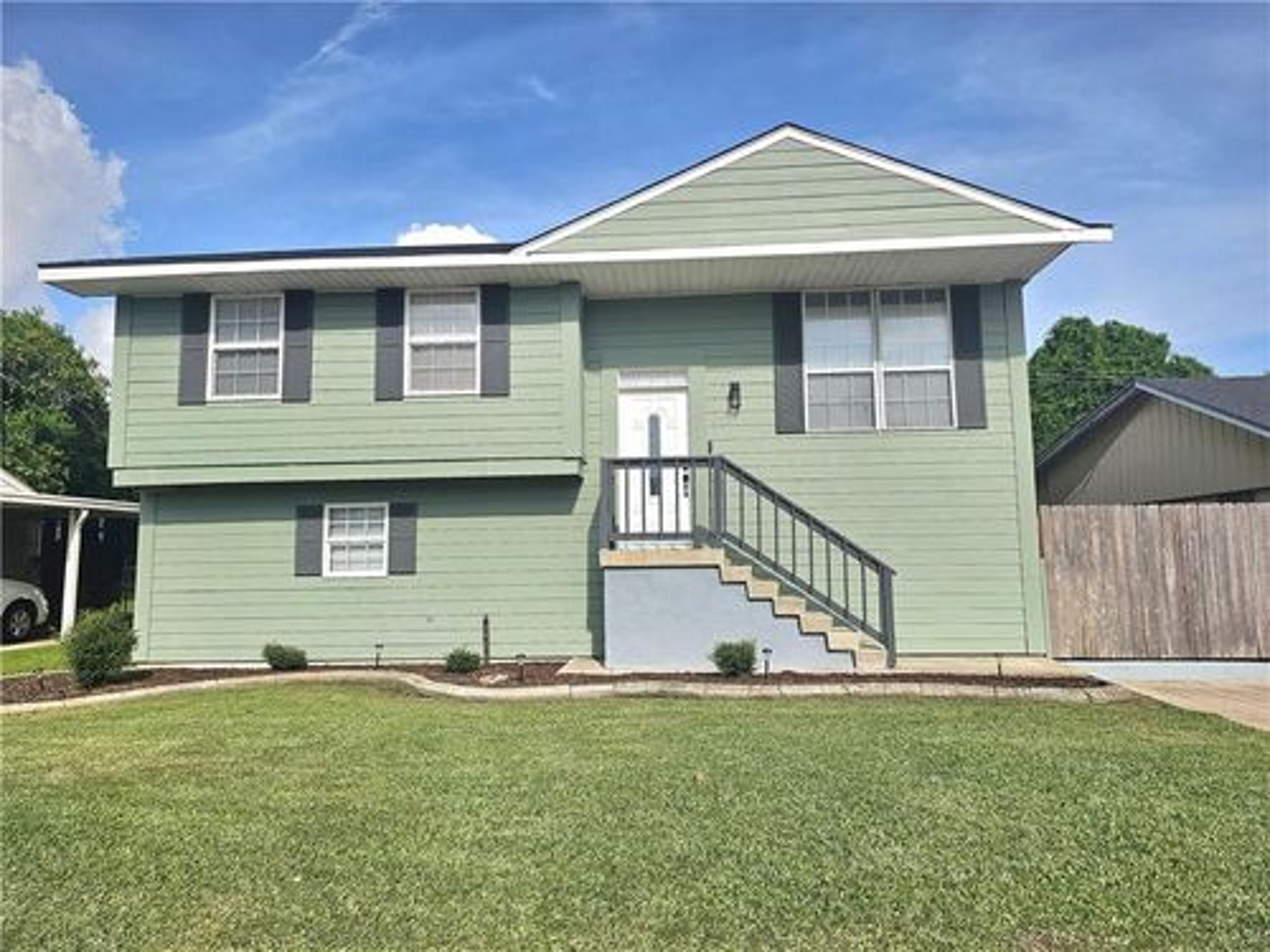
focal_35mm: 23
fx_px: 844
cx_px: 635
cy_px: 476
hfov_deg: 73.9
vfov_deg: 58.9
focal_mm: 6.3
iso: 20
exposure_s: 1/2000
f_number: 1.7
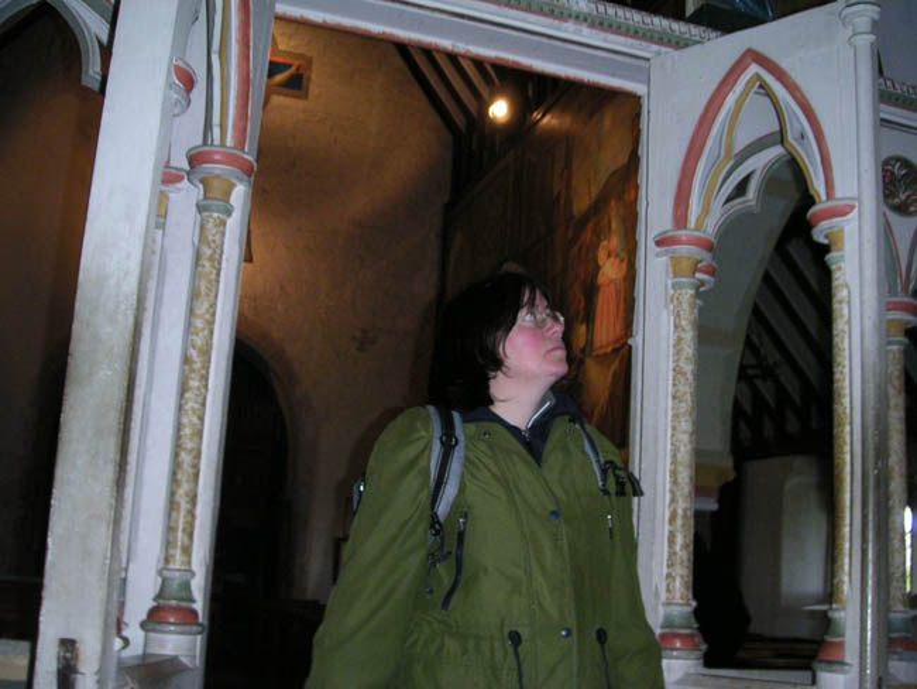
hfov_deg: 49.0
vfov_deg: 37.7
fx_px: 1007
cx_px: 458
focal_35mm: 38
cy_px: 344
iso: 160
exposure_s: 1/45
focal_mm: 6
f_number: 2.8
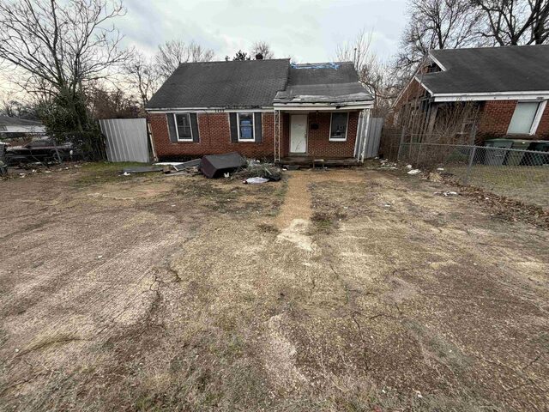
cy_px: 206
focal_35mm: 14
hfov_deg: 102.1
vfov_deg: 85.7
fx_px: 222
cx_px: 274
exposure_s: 1/304
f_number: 2.2
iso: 50
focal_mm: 2.22
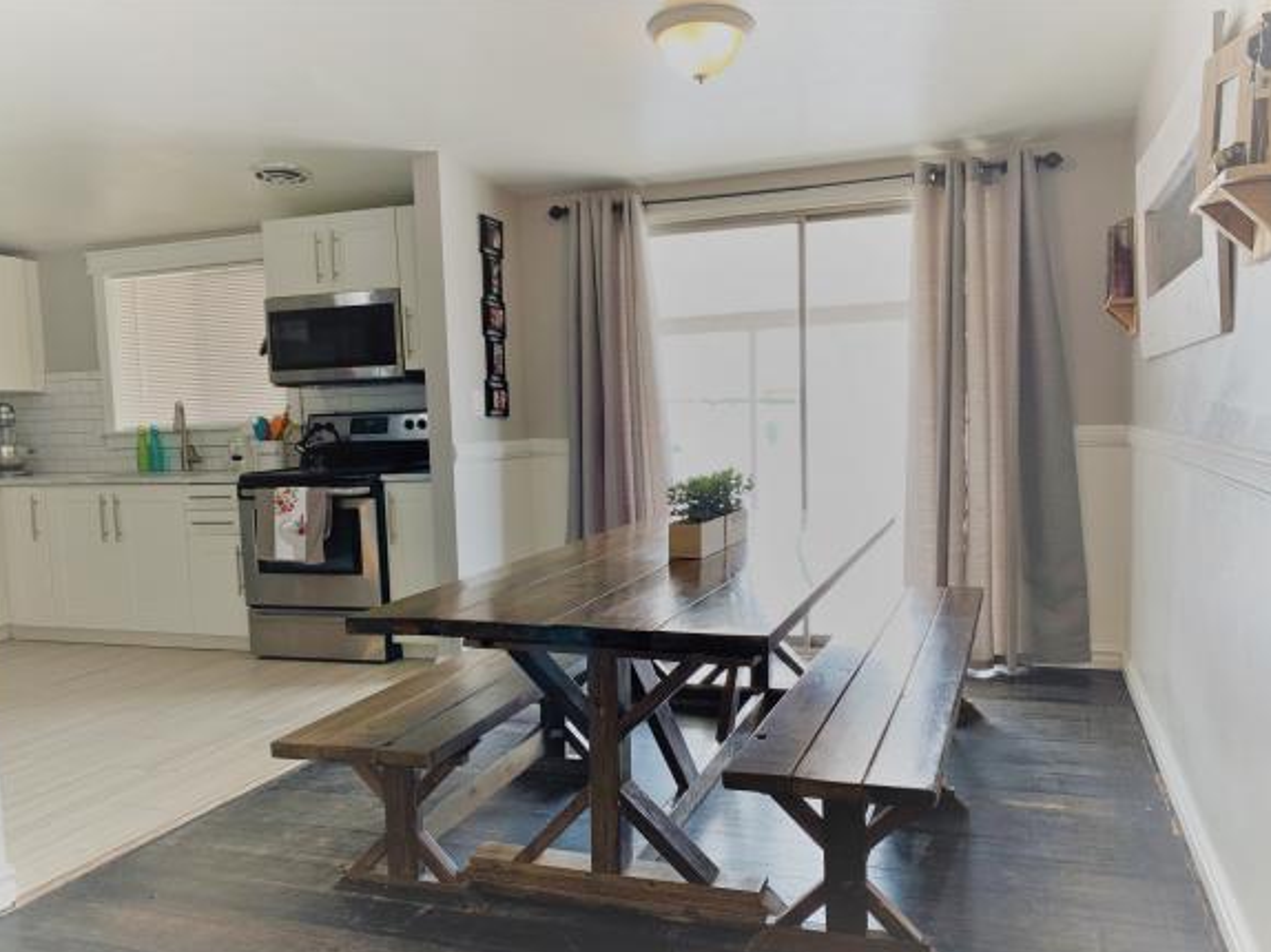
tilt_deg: -4.6
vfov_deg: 48.1
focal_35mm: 29
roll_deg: +1.3
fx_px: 1064
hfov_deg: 61.7
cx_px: 618
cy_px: 527
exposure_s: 1/120
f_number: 1.8
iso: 80
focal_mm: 4.25
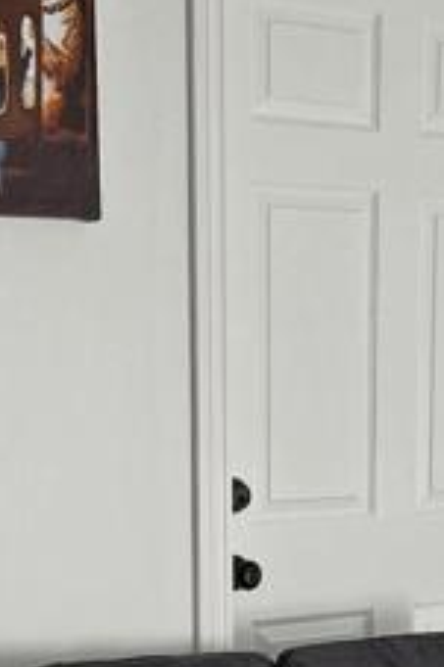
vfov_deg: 18.1
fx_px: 2001
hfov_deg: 12.6
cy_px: 767
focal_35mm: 108
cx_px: 368
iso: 25
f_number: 1.8
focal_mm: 5.4
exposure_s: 1/163
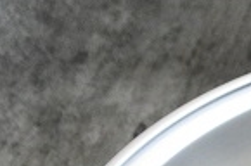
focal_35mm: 143
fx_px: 995
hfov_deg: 13.0
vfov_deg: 8.9
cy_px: 354
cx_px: 454
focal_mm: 22
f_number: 4
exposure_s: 1/60
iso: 3200
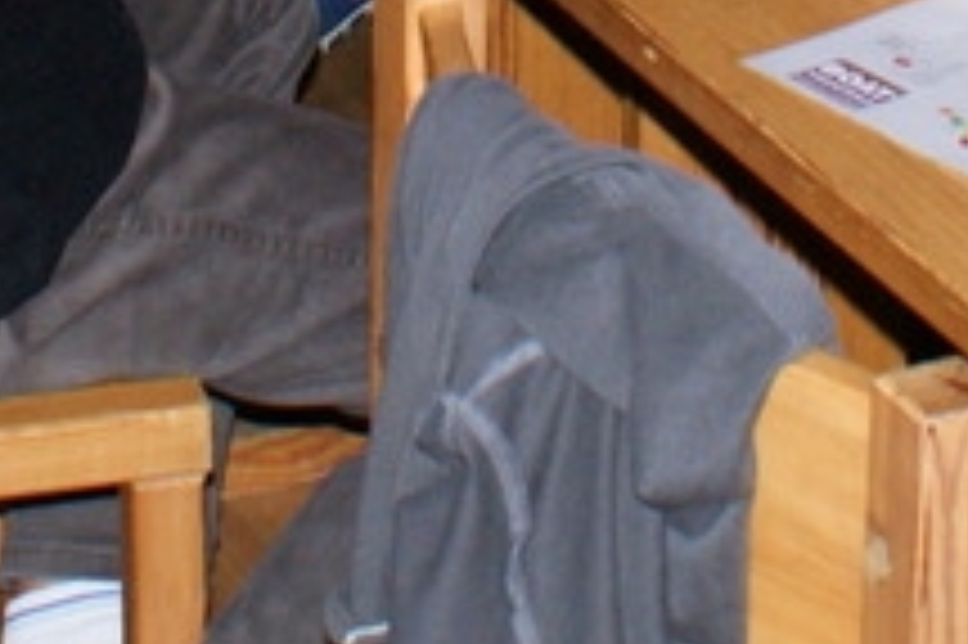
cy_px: -907
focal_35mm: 151
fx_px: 4057
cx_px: 576
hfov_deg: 13.6
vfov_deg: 8.3
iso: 400
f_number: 5.6
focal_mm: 18
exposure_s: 1/60
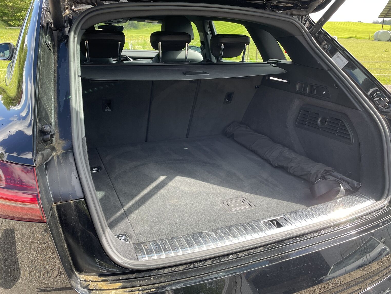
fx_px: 328
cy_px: 159
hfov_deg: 61.6
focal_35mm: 29
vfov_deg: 48.2
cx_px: 203
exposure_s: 1/368
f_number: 1.6
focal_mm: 4.2
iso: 32
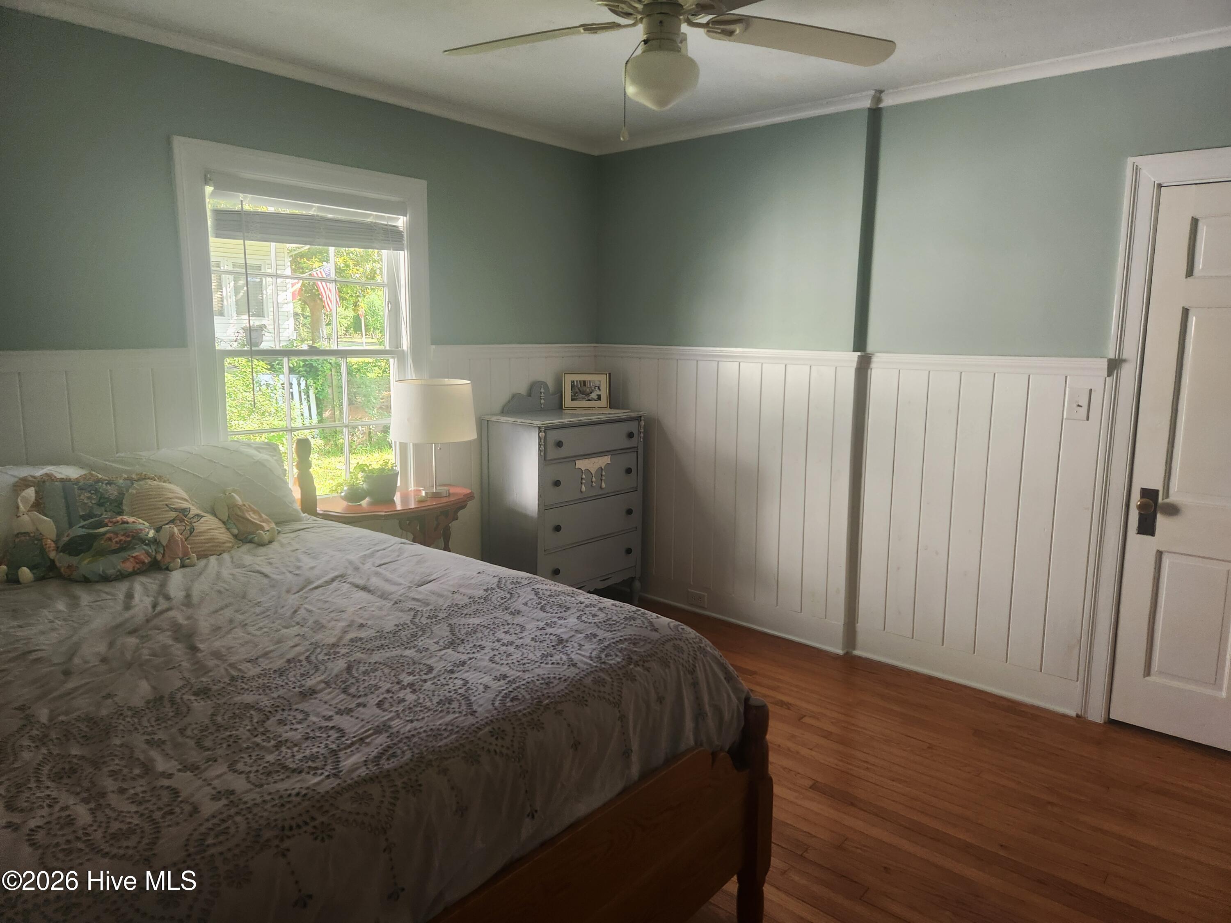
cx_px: 616
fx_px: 818
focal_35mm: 23
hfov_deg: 73.9
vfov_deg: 58.9
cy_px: 462
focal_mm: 5.4
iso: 160
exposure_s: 1/120
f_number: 1.8
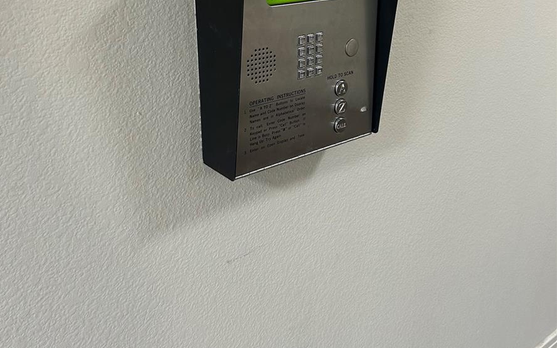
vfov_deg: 33.5
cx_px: 277
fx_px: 562
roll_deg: -1.2
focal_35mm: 37
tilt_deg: -16.3
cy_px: 73
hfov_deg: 52.7
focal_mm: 5.7
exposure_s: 1/60
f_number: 1.5
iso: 160
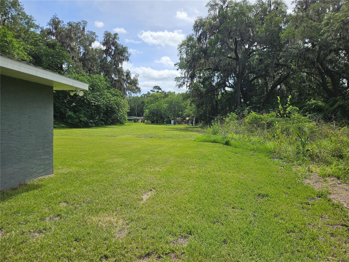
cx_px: 174
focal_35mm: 23
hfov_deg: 73.9
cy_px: 131
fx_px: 232
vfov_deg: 58.9
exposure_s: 1/1925
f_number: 1.8
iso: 25
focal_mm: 5.4
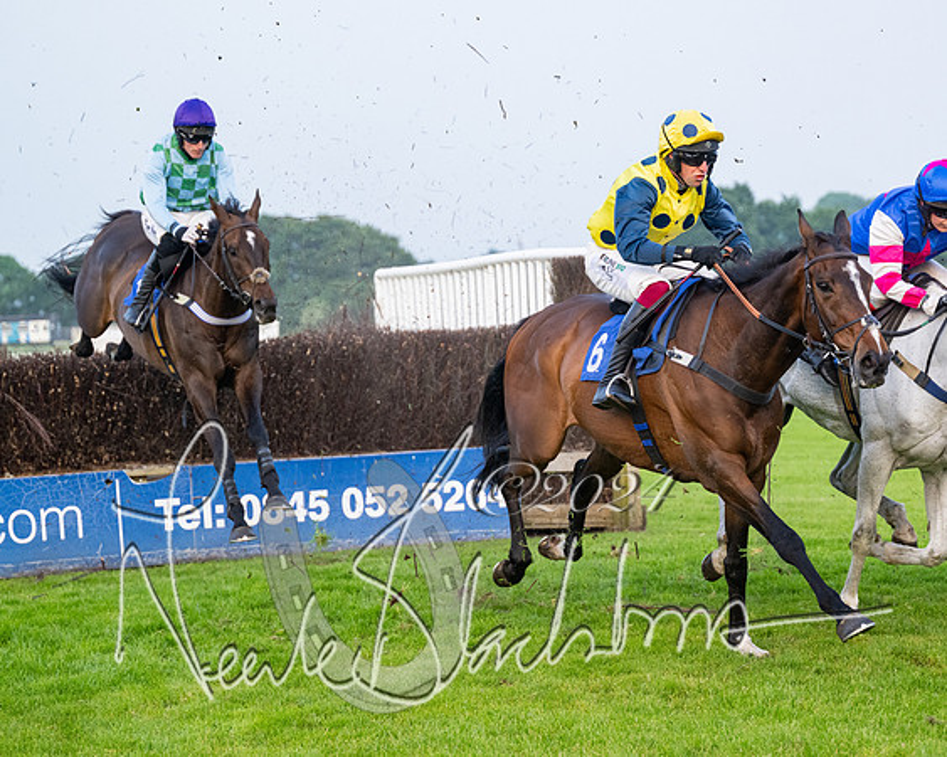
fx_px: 3488
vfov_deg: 12.4
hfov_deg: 15.4
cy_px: 357
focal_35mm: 124
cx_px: 636
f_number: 4
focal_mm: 98
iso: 1250
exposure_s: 1/2000
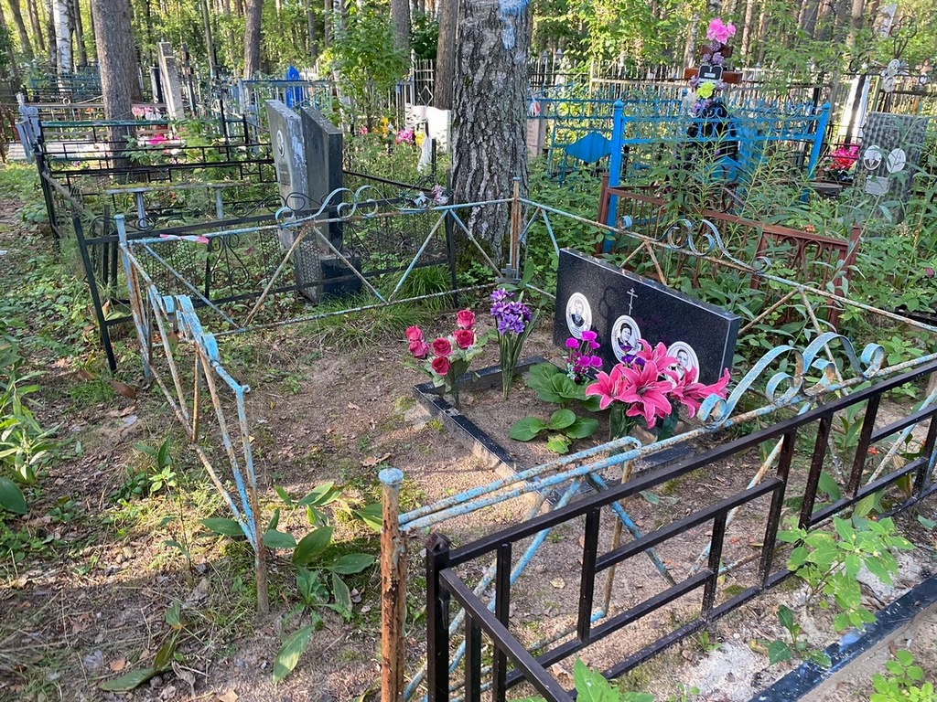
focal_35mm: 26
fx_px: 704
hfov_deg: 67.3
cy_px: 351
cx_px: 468
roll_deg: -2.6
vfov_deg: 53.1
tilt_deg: -20.2
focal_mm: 4.25
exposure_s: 1/98
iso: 125
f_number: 1.8
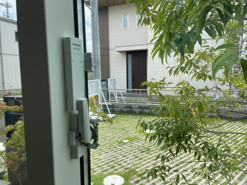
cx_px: 124
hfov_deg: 67.3
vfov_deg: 53.1
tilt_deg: -5.3
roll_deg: +1.8
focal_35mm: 26
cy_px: 92
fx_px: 186
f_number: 1.6
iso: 32
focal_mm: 4.2
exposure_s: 1/1006
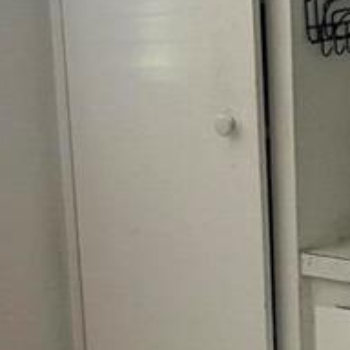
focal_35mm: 144
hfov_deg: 11.9
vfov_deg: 12.0
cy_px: 324
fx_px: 1647
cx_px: 396
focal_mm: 5.7
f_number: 1.5
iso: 125
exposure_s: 1/72
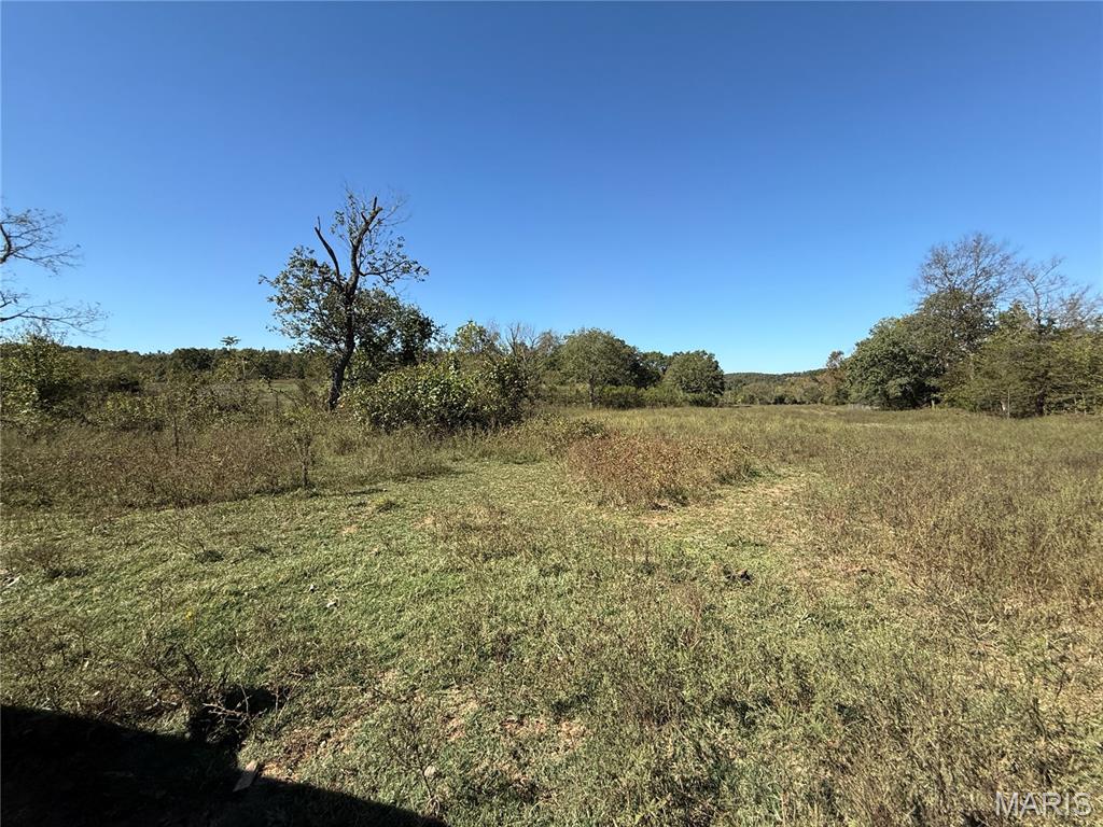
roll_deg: -0.5
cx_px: 552
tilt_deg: -1.8
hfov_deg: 102.1
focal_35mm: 14
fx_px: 446
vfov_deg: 85.7
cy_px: 414
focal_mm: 2.22
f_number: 2.2
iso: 50
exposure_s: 1/1572
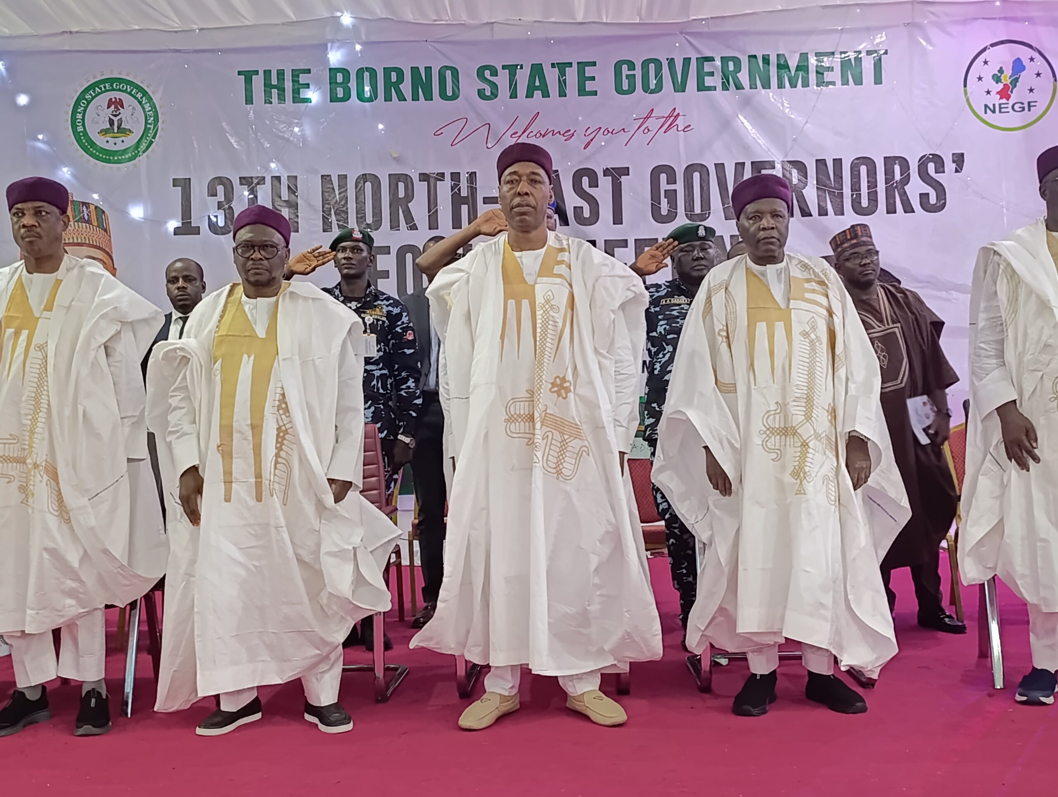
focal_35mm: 42
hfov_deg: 44.7
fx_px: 1286
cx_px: 529
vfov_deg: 34.4
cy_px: 398
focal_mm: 6.11
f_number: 1.7
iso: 1600
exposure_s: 1/25
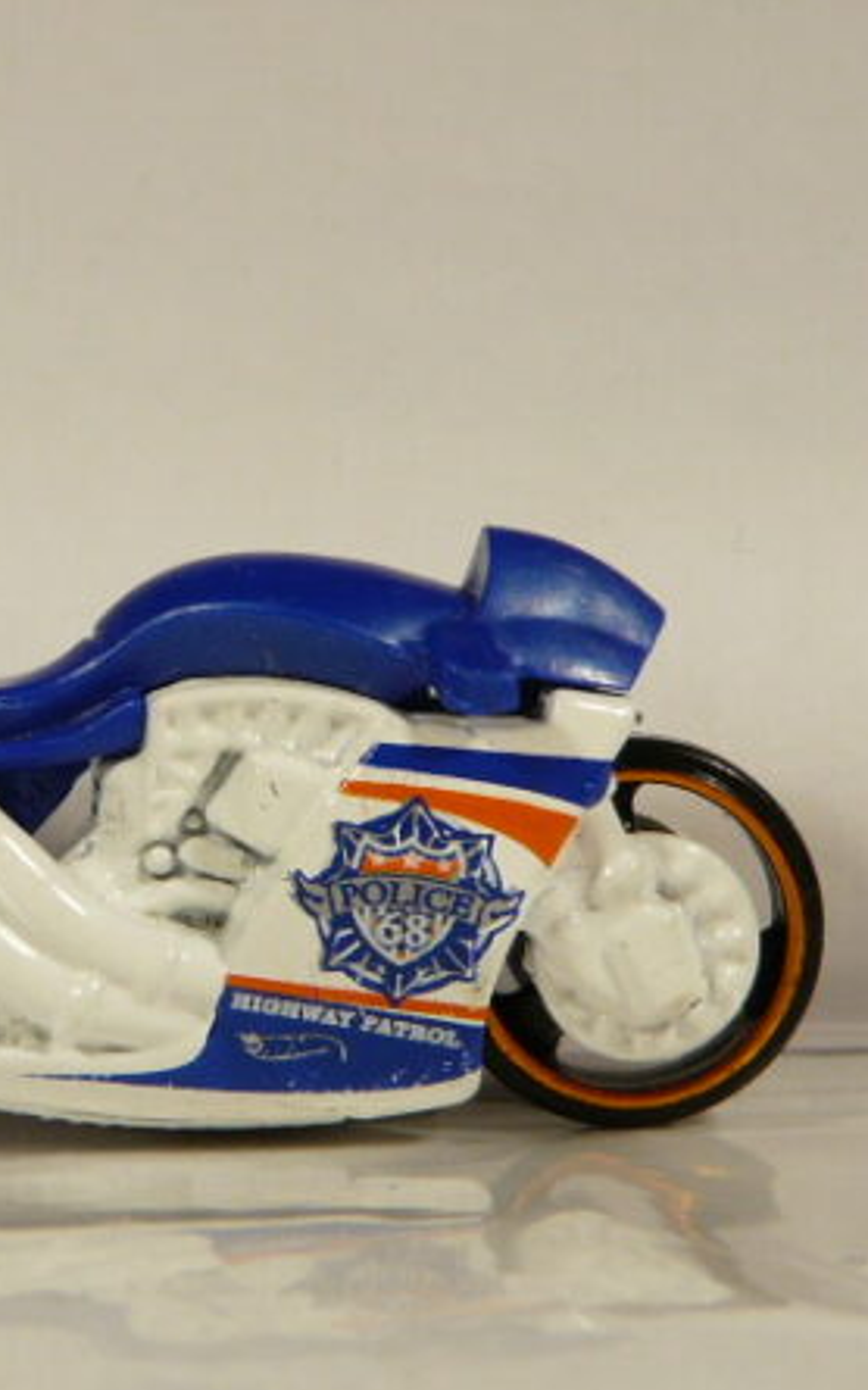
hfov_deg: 12.6
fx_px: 3900
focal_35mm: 103
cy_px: 693
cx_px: 69
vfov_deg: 20.2
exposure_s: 1/80
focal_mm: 7.4
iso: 100
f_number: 3.2
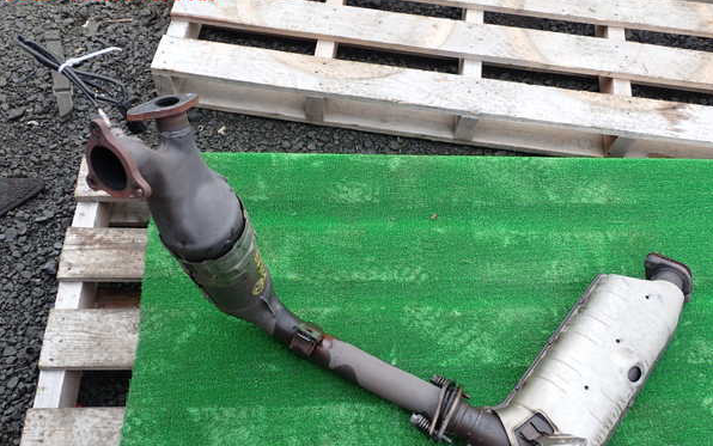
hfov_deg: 59.6
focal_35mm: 32
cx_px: 356
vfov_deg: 39.4
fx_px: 622
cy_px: 246
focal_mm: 5.4
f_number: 3.2
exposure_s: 1/125
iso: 100
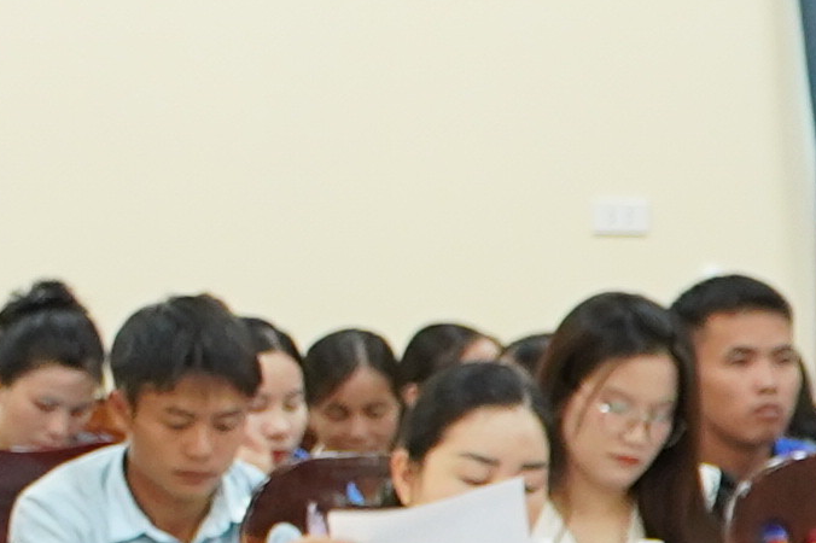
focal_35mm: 268
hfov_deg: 7.5
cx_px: -501
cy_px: 297
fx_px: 6071
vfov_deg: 5.1
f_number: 4.5
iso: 1250
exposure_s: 1/50
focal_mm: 31
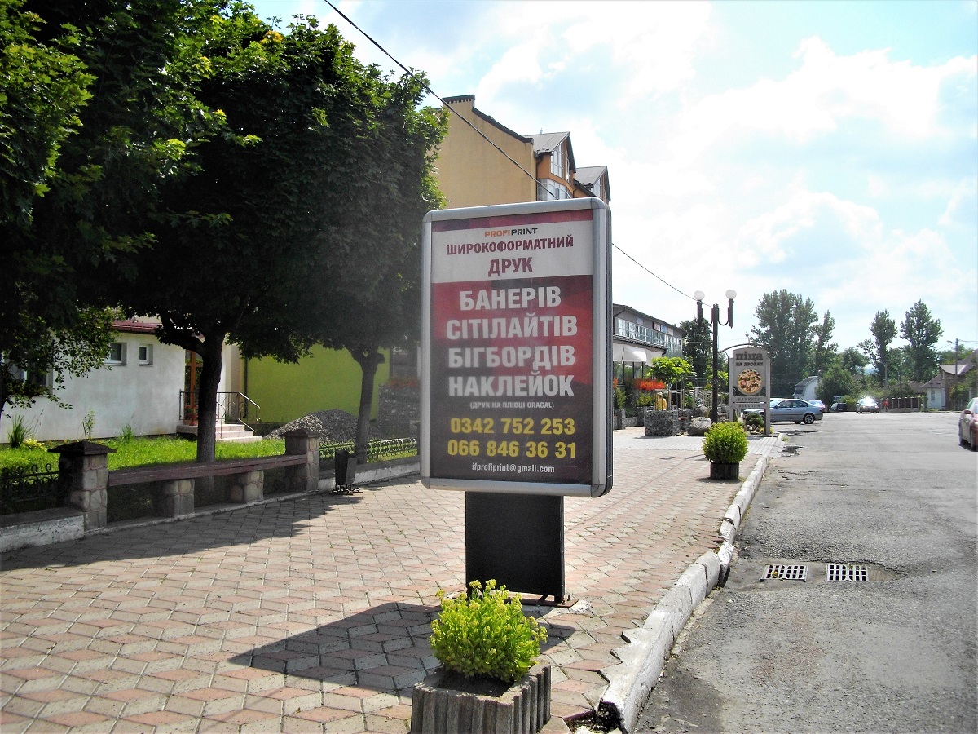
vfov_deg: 45.4
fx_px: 876
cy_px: 367
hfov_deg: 58.4
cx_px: 489
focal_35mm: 31
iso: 100
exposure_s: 1/200
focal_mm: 5.7
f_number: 8.8
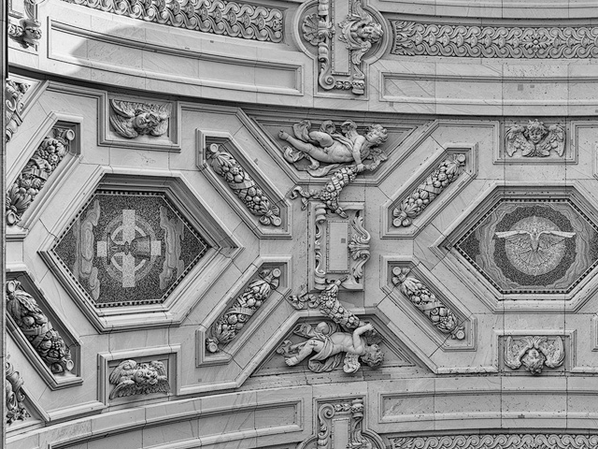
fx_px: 1088
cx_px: 540
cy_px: 228
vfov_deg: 23.3
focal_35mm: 63
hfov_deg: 29.4
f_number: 4
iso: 100
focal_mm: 35
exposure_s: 1/400
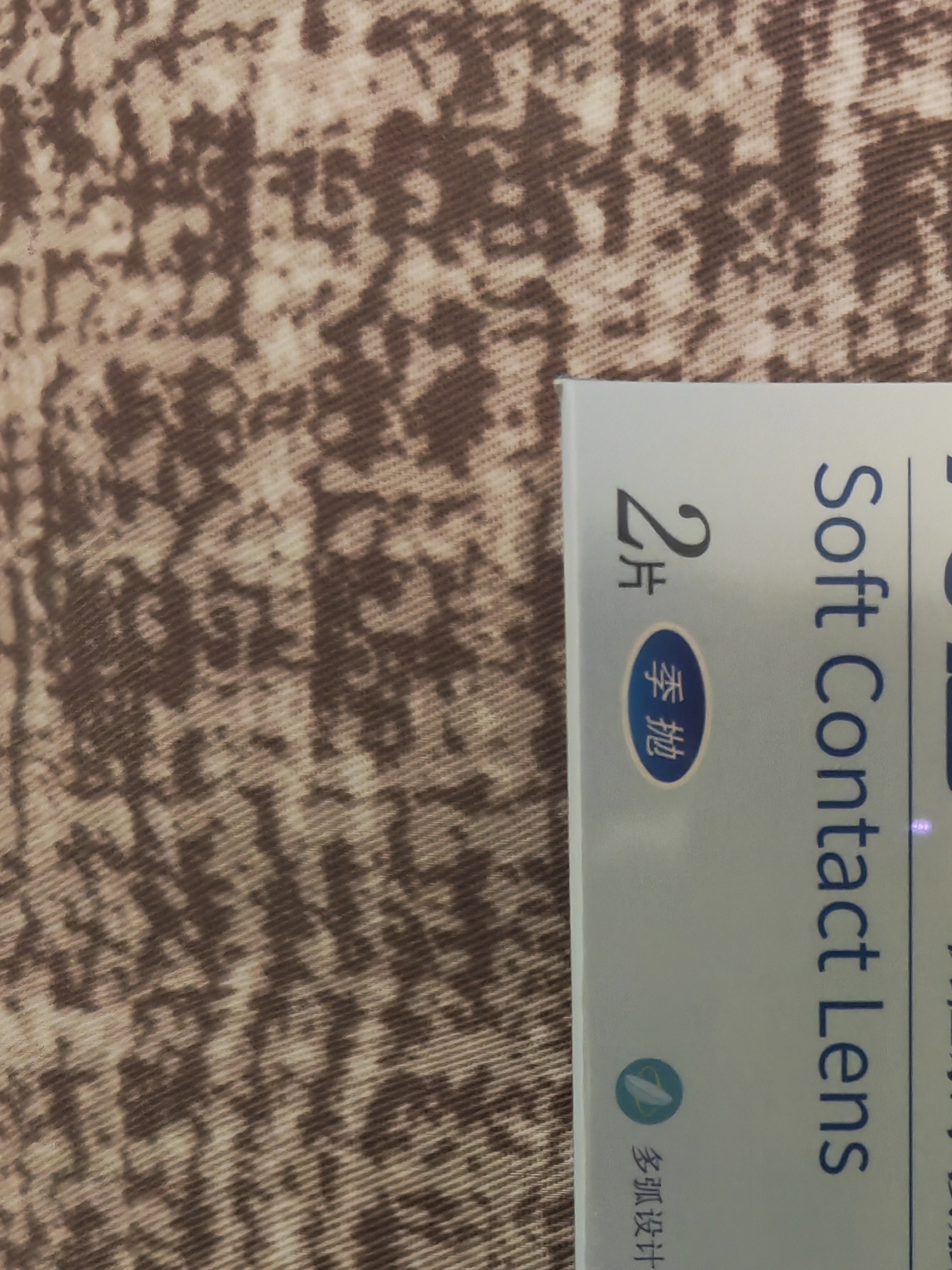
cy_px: 1180
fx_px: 1980
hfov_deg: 26.2
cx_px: 855
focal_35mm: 54
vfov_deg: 33.4
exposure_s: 1/47.6
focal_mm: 5.52
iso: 1315
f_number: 1.9
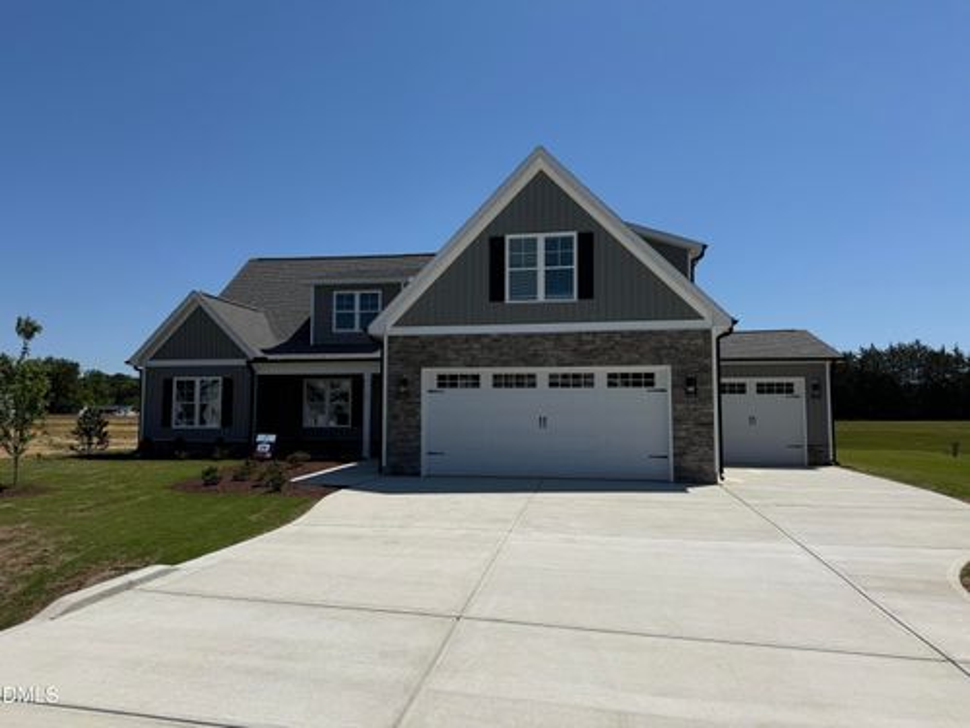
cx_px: 485
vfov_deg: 56.8
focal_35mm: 24
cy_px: 364
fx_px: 673
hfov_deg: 71.6
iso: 80
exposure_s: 1/11905
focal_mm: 6.76
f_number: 1.78
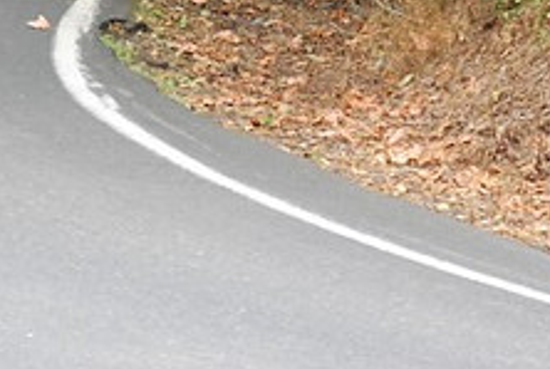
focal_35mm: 314
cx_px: 196
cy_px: -98
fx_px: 4807
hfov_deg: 6.5
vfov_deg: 4.4
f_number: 5.6
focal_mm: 80
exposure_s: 1/160
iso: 1600
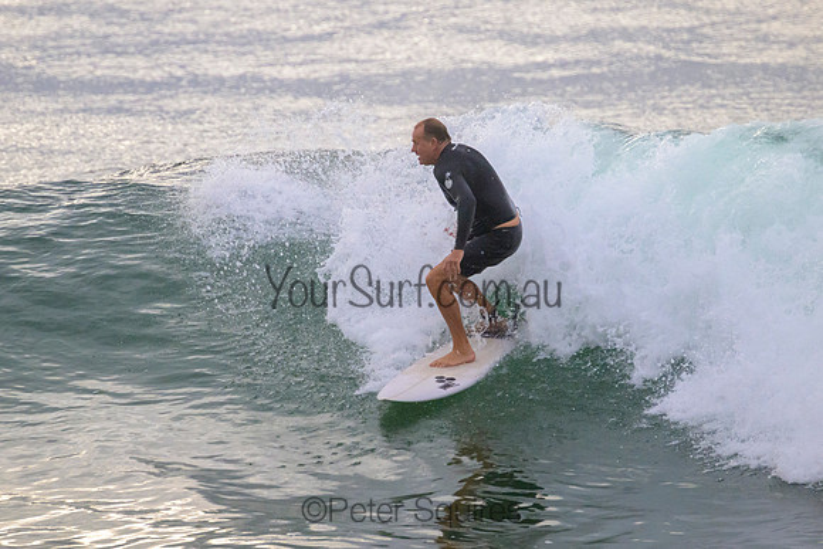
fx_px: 21902
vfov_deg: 1.4
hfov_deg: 2.2
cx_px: 397
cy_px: 246
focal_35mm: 958
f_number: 11
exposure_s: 1/1600
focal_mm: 800
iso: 3200
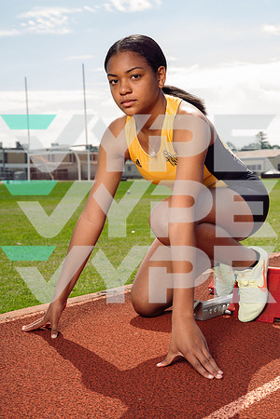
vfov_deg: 39.6
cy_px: 210
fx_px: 583
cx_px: 140
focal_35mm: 50
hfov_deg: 27.0
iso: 80
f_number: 7.1
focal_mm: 50
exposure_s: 1/250
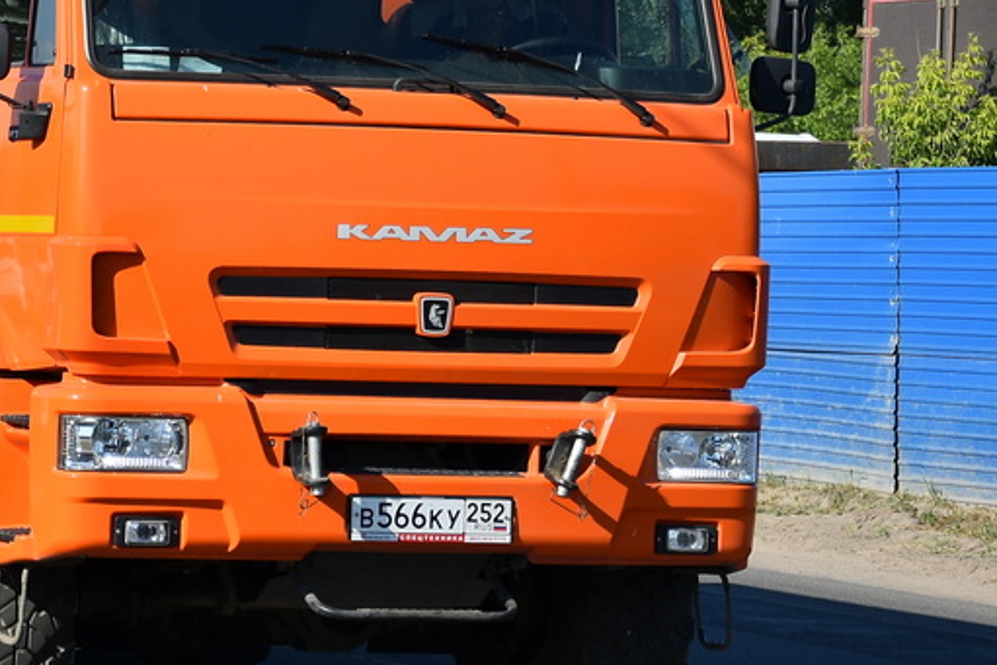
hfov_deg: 11.6
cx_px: 181
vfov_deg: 7.8
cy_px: 123
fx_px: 4875
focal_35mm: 176
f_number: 5
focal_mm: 50
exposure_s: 1/1000
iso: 100
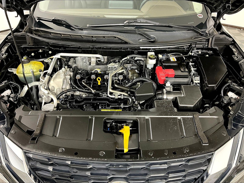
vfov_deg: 48.2
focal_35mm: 29
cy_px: 92
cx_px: 122
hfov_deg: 61.7
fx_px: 204
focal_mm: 3
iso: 160
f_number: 1.8
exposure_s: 1/60
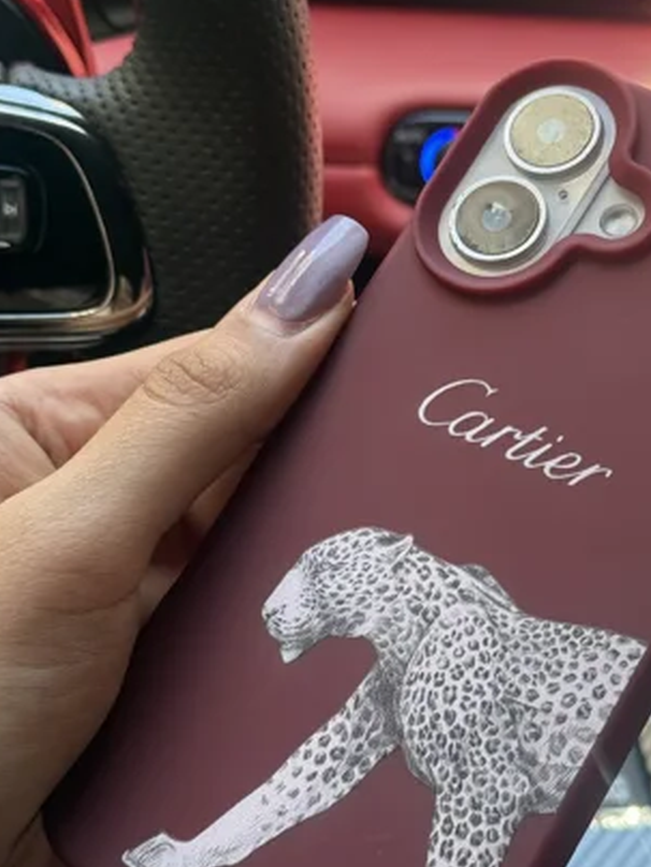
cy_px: 451
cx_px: 483
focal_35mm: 76
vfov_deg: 25.7
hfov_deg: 19.3
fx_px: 1906
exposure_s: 1/129
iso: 80
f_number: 1.78
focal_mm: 6.76
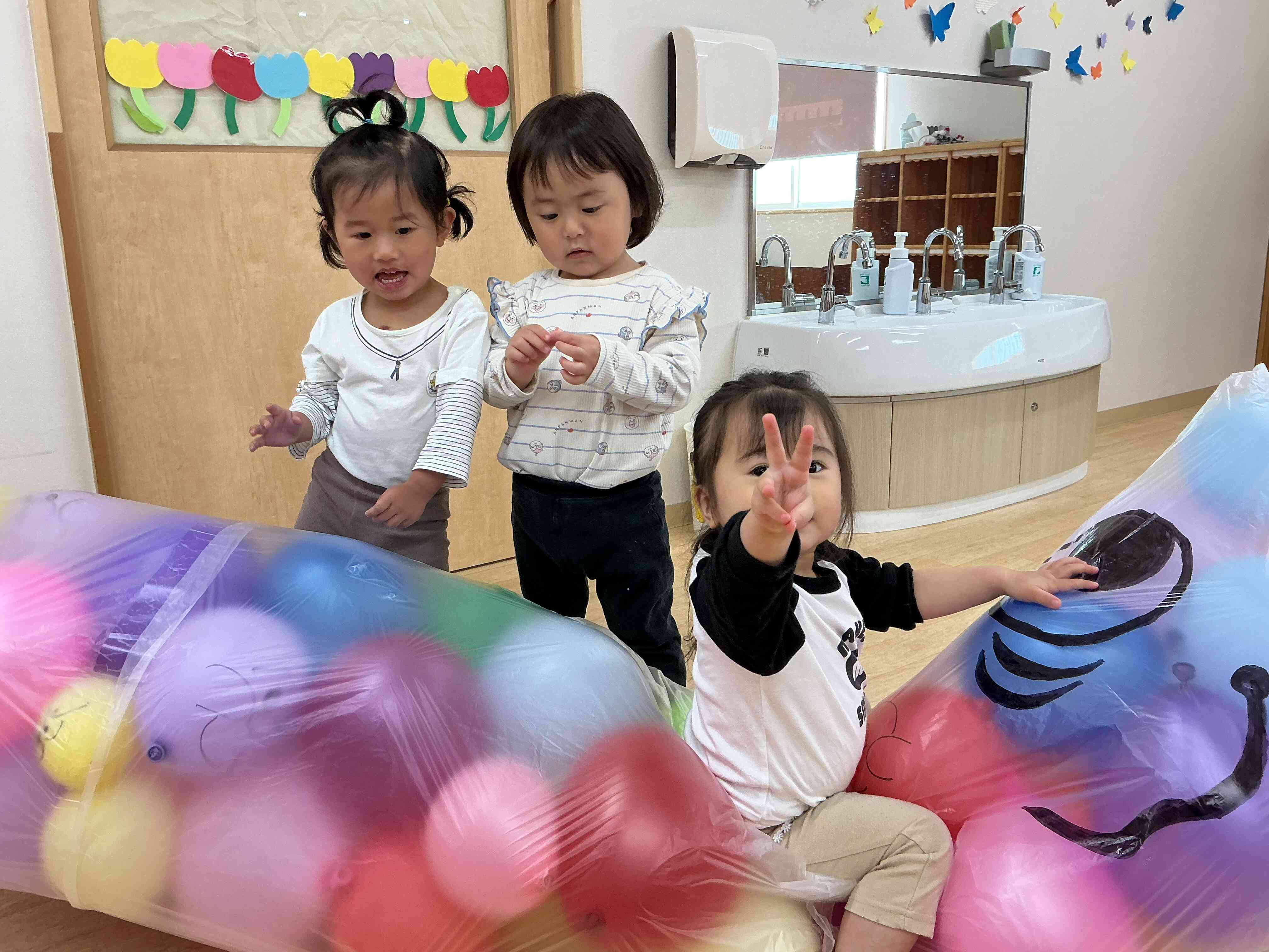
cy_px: 476
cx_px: 634
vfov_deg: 48.2
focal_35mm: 29
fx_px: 1063
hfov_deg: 61.7
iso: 64
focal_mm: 3
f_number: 1.8
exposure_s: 1/120
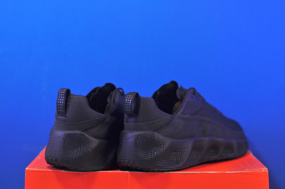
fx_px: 593
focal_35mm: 75
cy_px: 94
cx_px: 142
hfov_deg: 27.0
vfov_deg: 18.1
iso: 250
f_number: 2.5
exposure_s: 1/320
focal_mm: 50
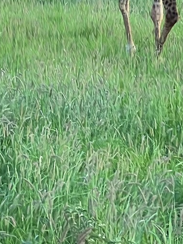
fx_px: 2184
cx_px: 55
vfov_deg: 6.3
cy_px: -62
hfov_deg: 4.8
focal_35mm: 310
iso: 32
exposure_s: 1/110
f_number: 2.8
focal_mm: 9
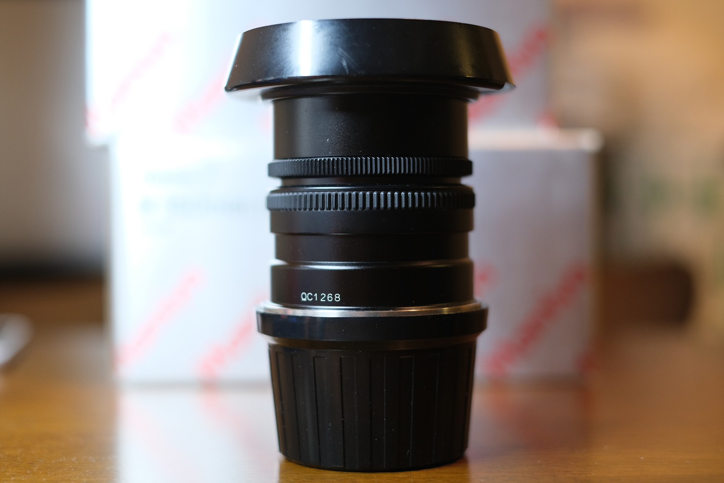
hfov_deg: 37.5
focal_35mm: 53
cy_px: 242
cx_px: 362
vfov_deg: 25.5
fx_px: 1066
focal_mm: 35
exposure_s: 1/70
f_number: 2
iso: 1000
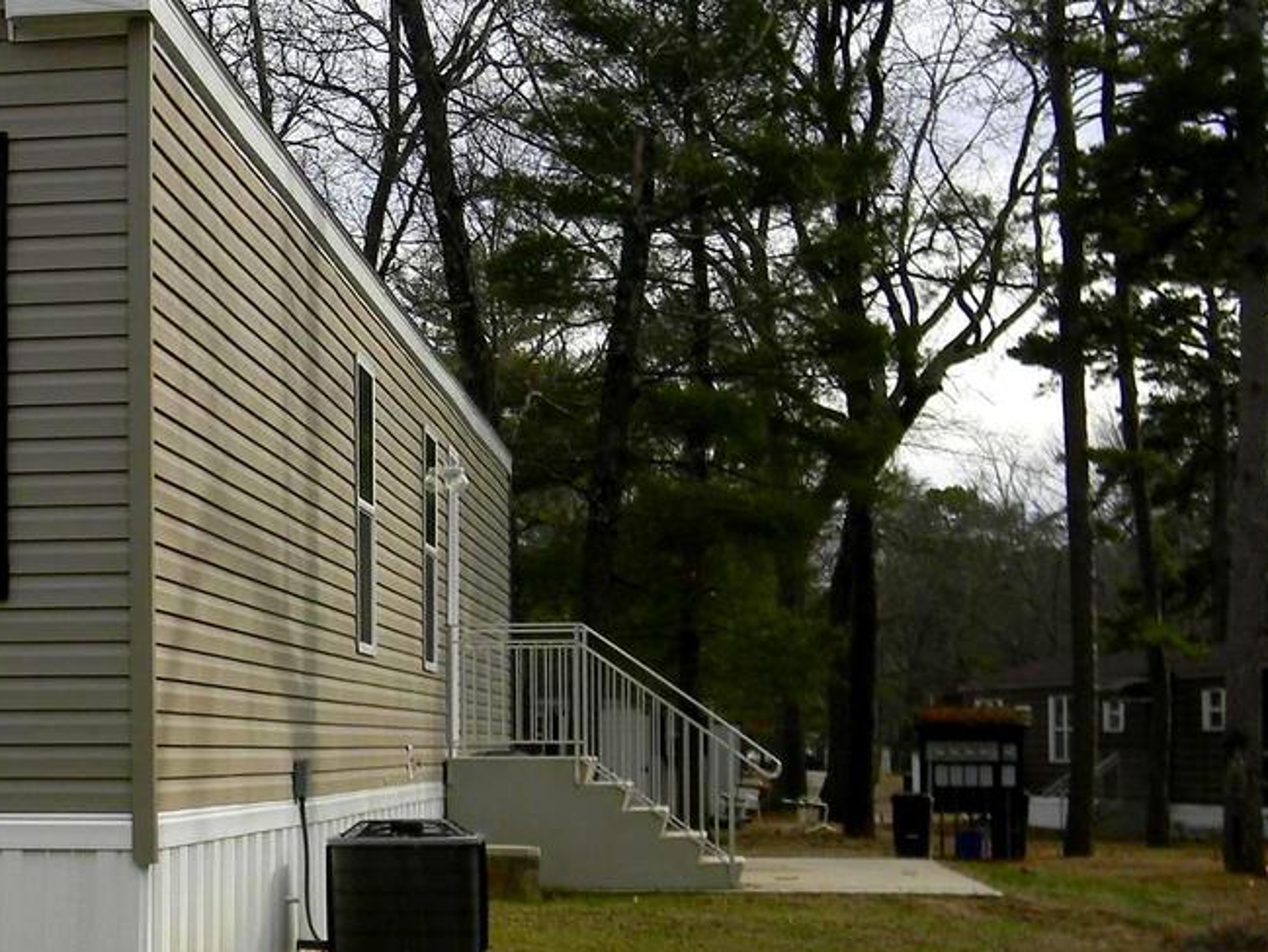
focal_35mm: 91
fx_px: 3334
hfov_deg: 20.7
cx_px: -55
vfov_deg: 16.2
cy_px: 586
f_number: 3.8
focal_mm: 7.3
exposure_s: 1/770
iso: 80
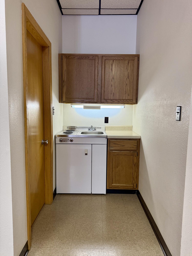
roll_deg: -1.4
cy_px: 128
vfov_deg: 71.6
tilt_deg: -6.2
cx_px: 96
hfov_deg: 56.8
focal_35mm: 24
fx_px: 177
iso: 320
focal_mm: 6.76
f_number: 1.78
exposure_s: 1/120
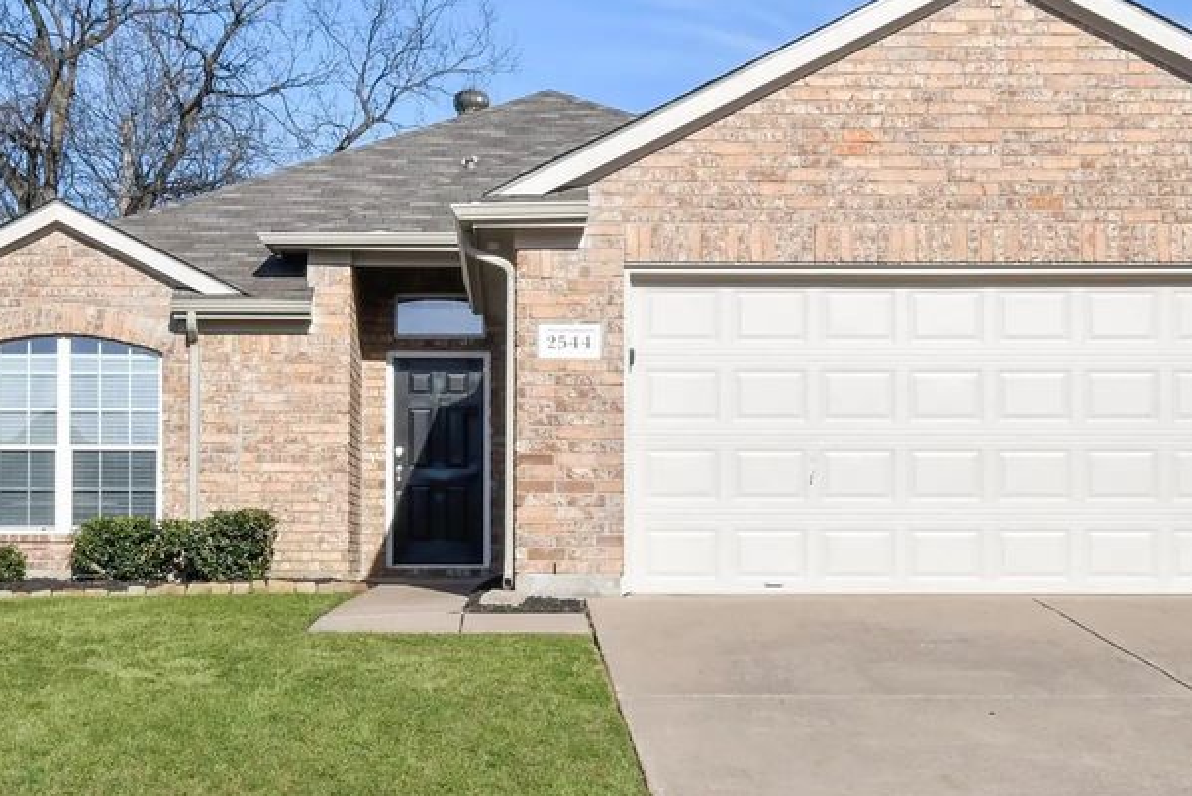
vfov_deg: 26.4
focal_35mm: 51
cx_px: 715
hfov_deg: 38.7
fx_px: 1689
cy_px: 292
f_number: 16
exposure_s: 1/80
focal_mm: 20
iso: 100
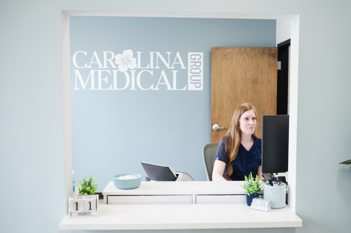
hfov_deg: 54.5
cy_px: 116
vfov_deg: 37.8
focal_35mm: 35
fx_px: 341
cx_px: 176
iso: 400
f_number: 2.8
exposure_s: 1/400
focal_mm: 35
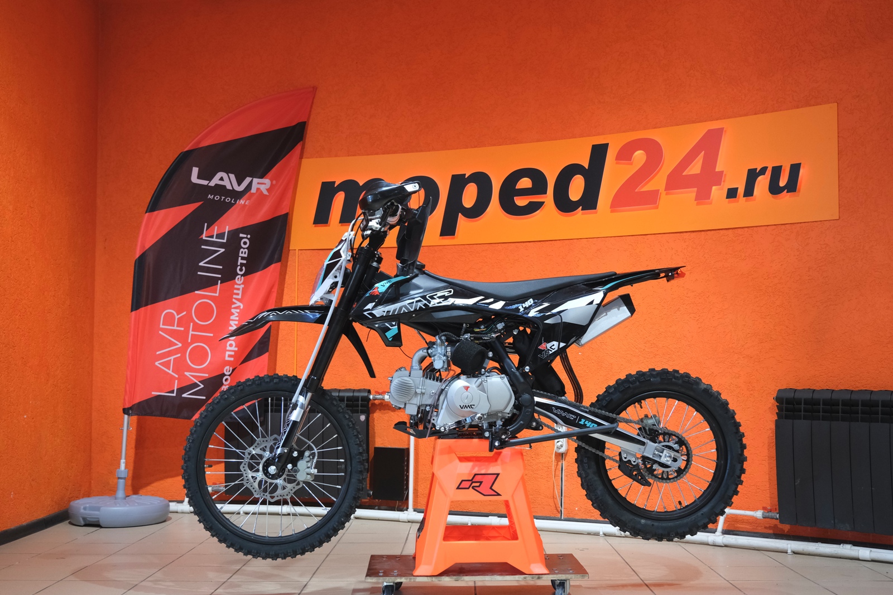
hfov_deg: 47.4
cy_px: 298
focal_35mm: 41
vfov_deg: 32.6
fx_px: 1017
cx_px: 446
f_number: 4
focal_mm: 27.5
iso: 1600
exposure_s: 1/100
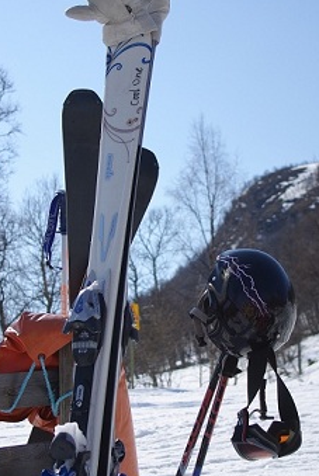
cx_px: 141
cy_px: 251
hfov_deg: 16.9
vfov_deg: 25.1
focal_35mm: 81
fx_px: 1070
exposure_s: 1/1000
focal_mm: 35
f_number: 4.5
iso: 100
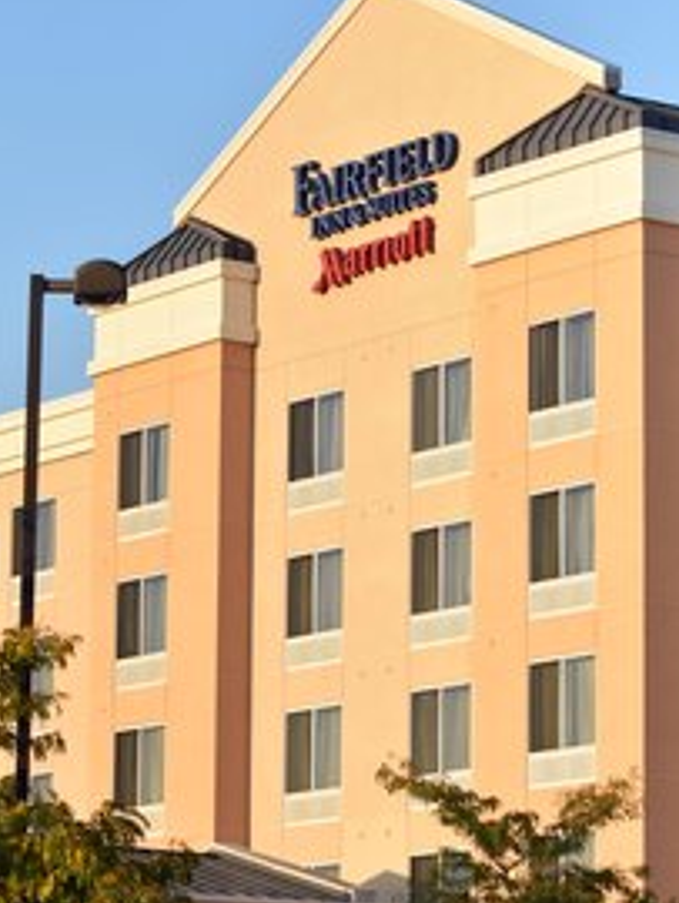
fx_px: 4013
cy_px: 602
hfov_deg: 9.7
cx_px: 348
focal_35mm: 154
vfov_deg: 12.8
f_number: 3.5
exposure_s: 1/8000
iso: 1800
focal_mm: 75
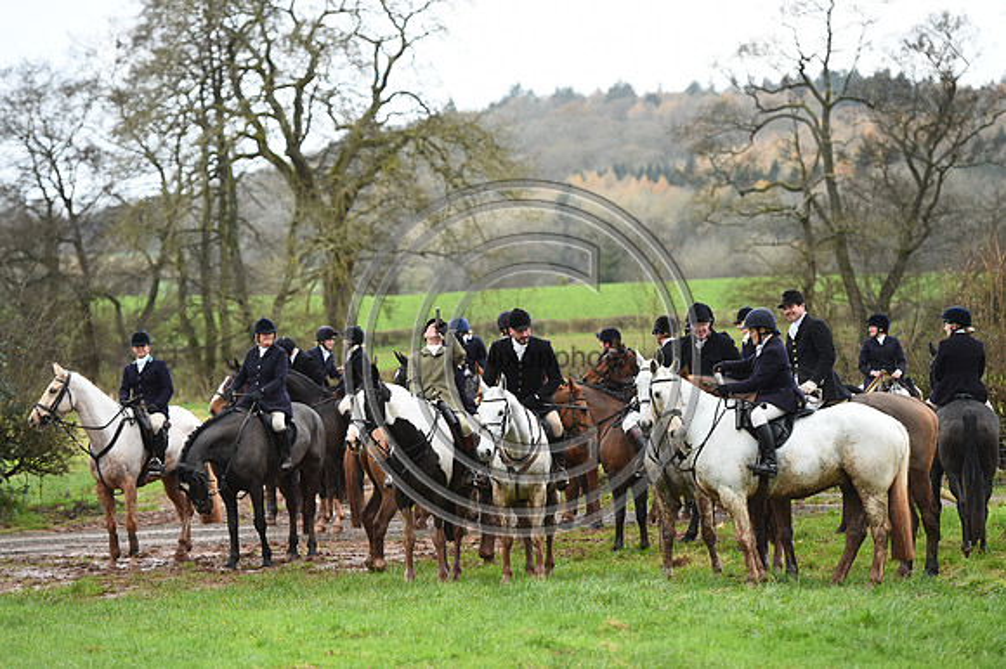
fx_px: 3910
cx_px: 503
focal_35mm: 140
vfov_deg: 9.8
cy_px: 334
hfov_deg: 14.7
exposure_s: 1/1000
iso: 2500
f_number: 3.5
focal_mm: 140
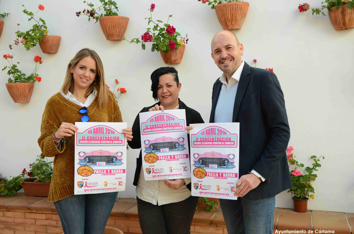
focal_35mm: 39
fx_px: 383
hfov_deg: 49.6
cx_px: 177
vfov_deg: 34.1
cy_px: 117
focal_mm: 26
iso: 100
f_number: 4.5
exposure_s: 1/125
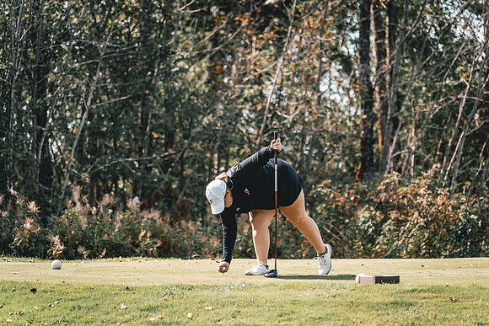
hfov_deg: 10.9
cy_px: 200
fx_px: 2563
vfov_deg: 7.3
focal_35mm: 189
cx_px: 254
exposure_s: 1/4000
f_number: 2.8
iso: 500
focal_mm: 150
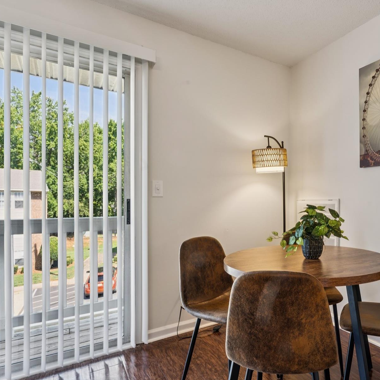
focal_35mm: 24
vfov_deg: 65.6
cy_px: 204
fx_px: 295
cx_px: 292
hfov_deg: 61.3
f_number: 13
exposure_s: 1/4
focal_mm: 16.5
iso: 100
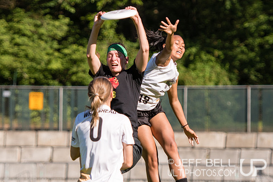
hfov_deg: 7.3
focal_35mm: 281
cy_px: 73
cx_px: 121
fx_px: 2134
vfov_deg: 4.9
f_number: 2.8
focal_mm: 120
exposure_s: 1/2500
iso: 100
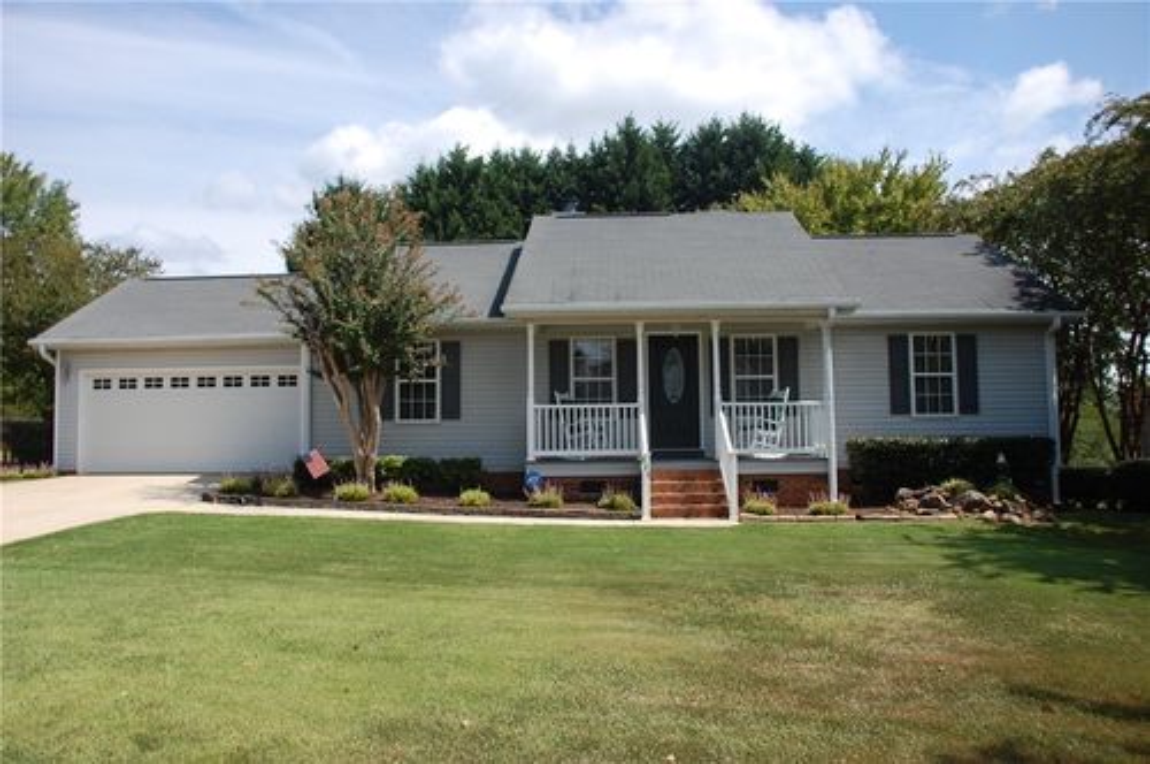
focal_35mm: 93
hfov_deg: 21.9
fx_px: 2967
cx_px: 575
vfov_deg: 14.7
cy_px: 382
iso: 200
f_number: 7.1
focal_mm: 62
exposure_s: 1/800
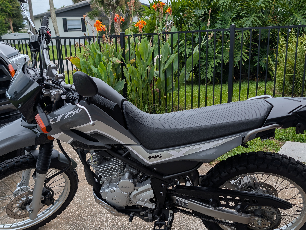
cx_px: 160
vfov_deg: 36.6
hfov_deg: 47.8
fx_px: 345
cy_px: 150
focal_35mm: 39
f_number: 1.68
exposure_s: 1/622
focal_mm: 6.9
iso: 19
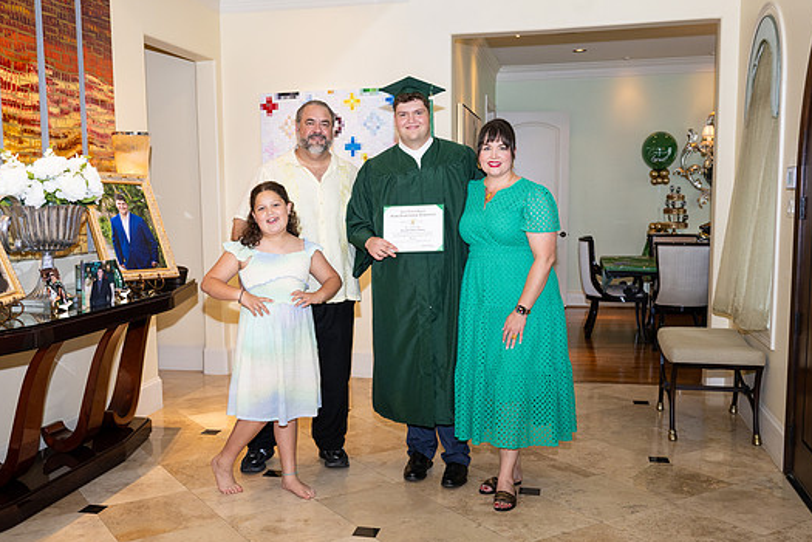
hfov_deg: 51.8
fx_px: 834
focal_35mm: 37
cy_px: 293
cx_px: 377
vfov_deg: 35.9
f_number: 5.6
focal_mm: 33.5
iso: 800
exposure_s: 1/80
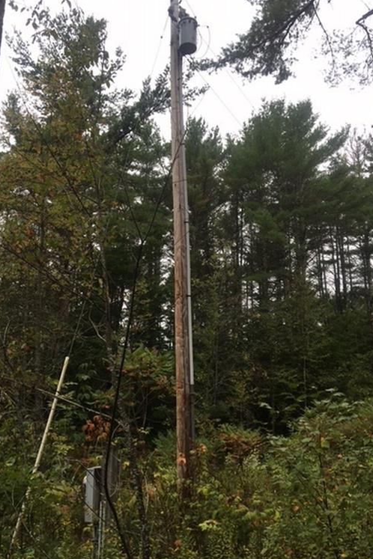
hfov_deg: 42.3
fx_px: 482
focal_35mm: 31
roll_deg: -0.8
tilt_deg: +16.1
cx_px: 178
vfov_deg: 60.3
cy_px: 286
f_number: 2.2
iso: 25
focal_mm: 4.15
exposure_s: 1/217
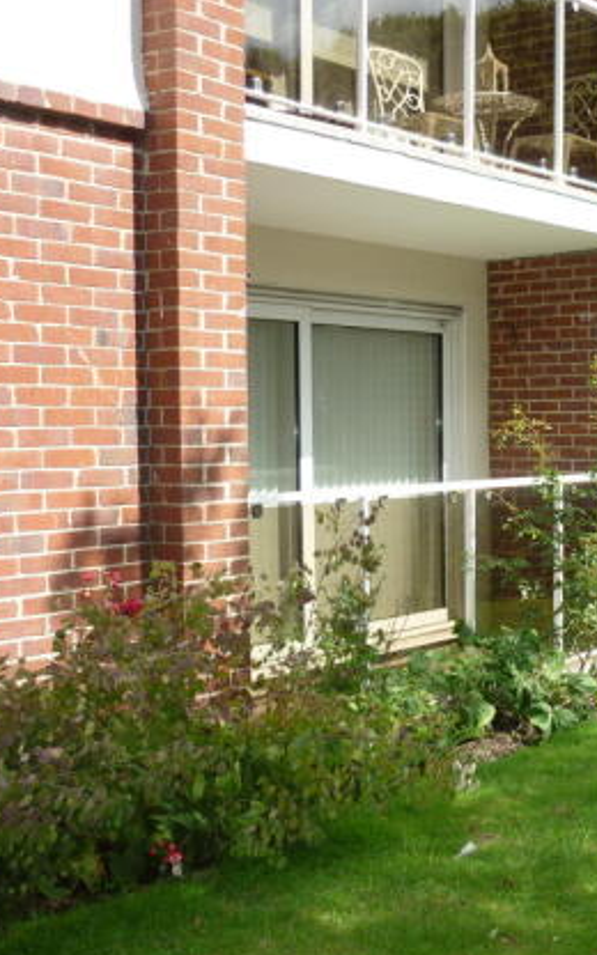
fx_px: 1276
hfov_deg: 24.8
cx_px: 635
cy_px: 476
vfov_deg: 41.1
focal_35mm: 49
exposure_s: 1/640
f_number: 2.8
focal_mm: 5.5
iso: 100
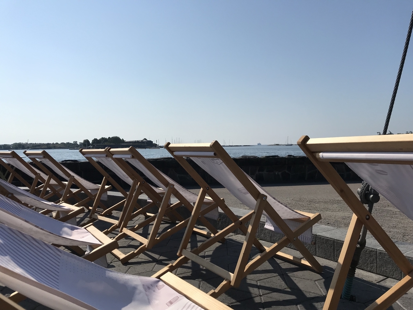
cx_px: 206
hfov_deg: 63.4
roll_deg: +0.8
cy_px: 155
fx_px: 334
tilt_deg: -0.7
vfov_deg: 49.7
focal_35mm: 28
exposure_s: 1/6849
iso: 20
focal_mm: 3.99
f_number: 1.8
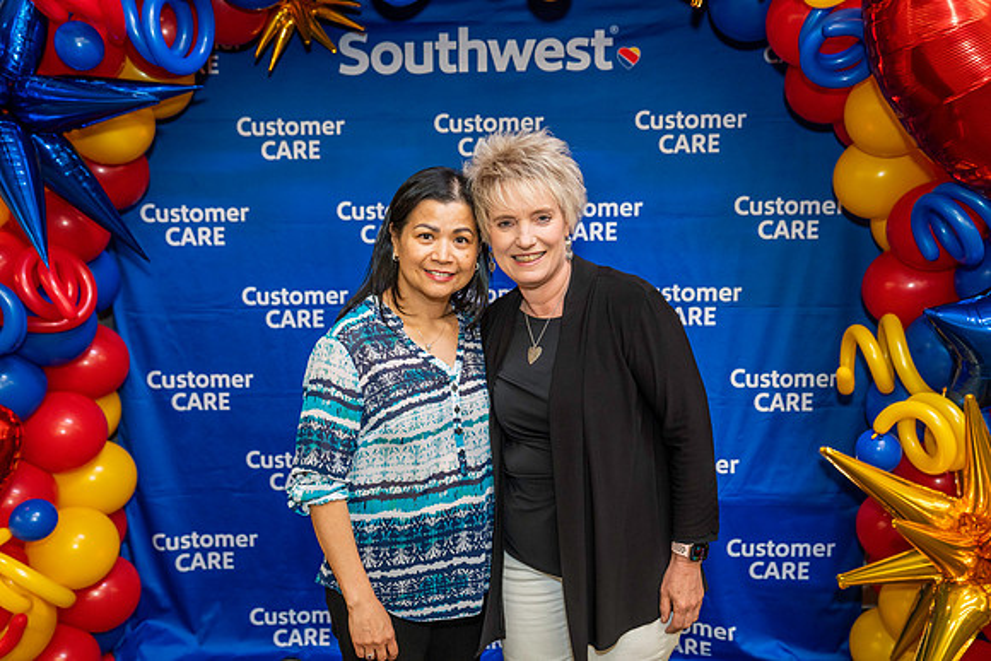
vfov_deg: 36.0
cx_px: 496
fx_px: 1019
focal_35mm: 37
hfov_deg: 51.9
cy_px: 330
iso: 2000
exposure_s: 1/160
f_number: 4
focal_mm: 37
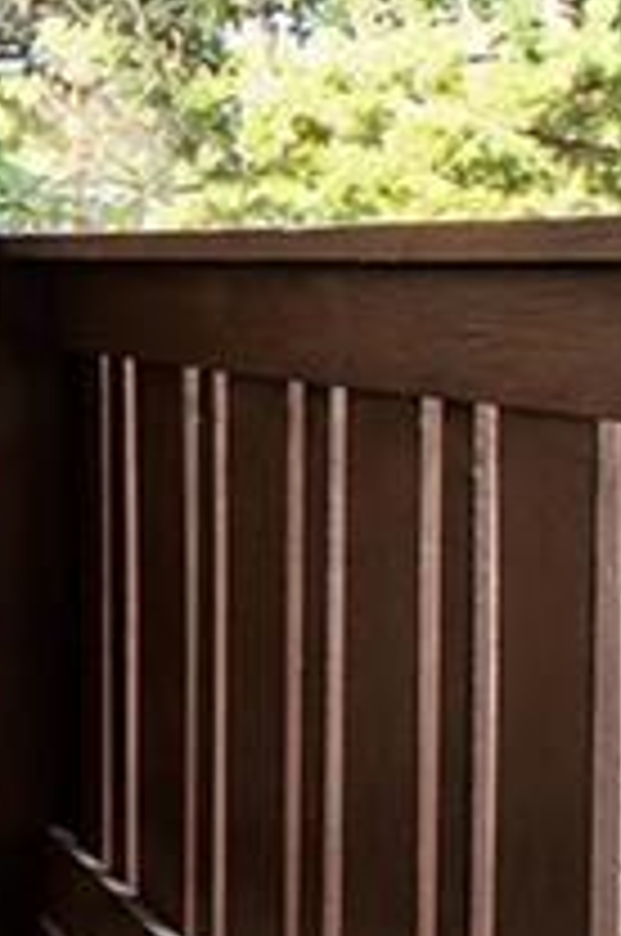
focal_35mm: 74
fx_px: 1921
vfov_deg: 27.2
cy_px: 302
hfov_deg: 9.8
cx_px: -1512
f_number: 7.1
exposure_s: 1/60
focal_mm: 10
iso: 1000
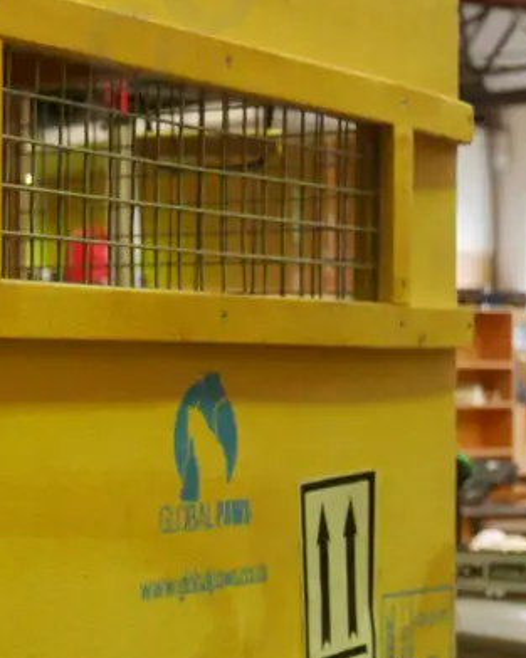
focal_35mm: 97
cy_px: 335
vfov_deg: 19.8
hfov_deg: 14.8
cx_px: -255
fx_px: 1890
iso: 3200
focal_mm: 19
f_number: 4.3
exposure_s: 1/200
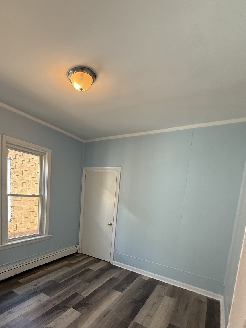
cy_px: 217
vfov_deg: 82.0
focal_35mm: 19
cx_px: 81
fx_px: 180
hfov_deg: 66.7
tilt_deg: -7.9
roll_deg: -5.0
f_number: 2.2
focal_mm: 2.22
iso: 200
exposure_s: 1/120
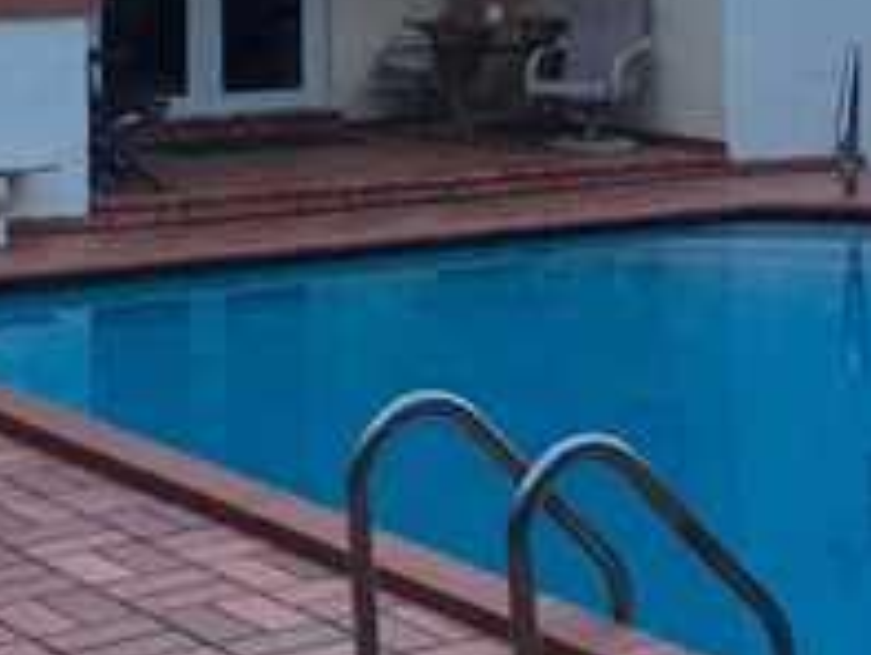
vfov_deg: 14.9
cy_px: -248
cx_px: 296
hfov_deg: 20.8
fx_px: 2367
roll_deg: +1.2
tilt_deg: +5.4
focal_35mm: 94
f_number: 2.2
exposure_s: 1/30
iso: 32
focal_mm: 4.15
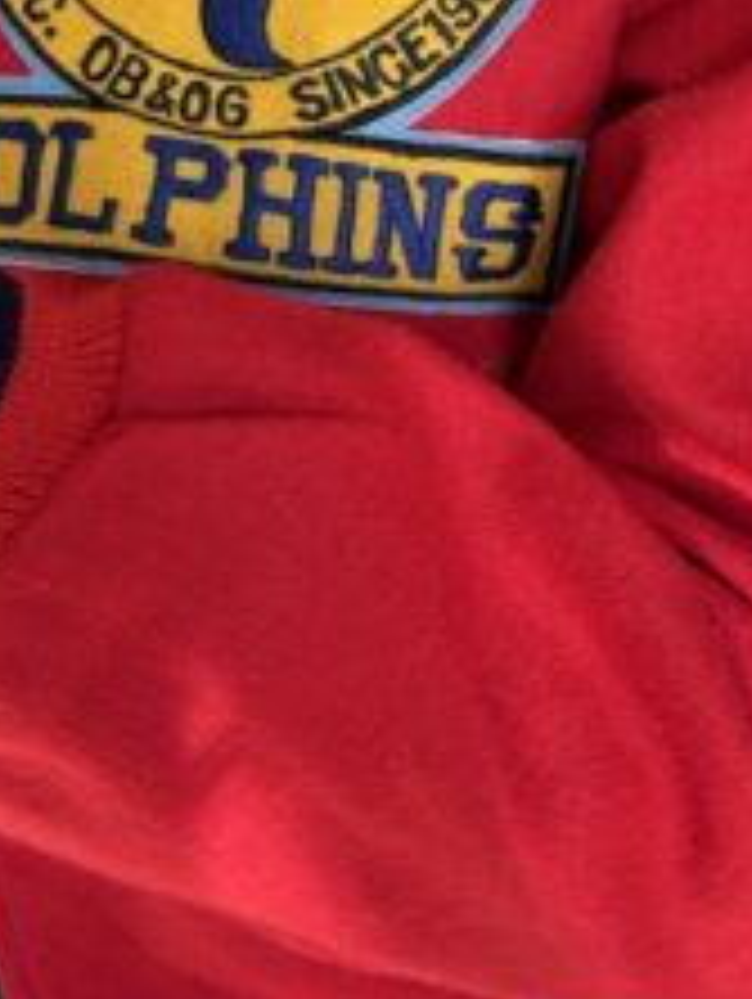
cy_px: 212
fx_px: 1561
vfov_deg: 34.5
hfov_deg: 27.1
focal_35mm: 54
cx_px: 365
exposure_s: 1/227
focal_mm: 2.69
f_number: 1.9
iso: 80
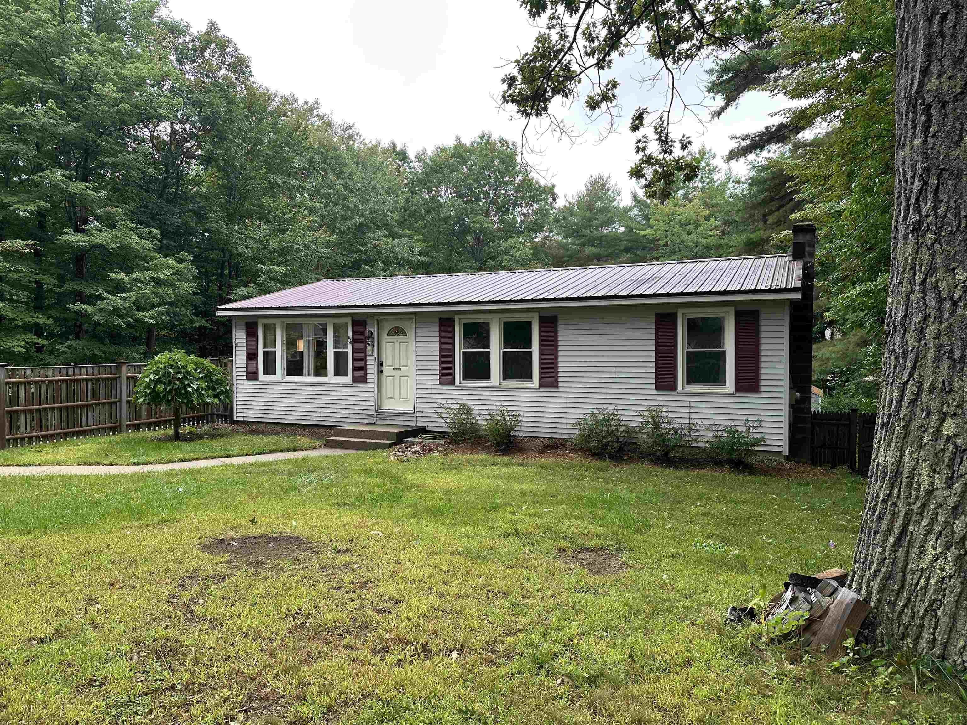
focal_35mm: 24
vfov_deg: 56.8
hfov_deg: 71.6
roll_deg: +0.7
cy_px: 362
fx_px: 670
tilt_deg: -0.4
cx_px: 484
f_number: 1.78
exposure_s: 1/199
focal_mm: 6.86
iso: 64
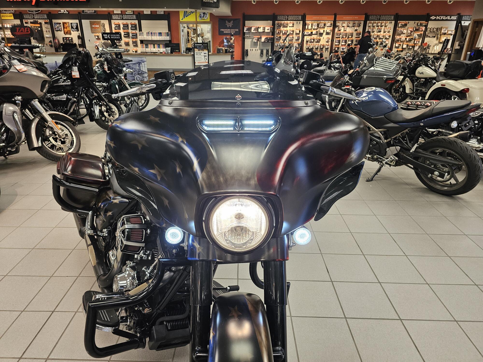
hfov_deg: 73.9
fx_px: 321
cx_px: 242
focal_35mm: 23
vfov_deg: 58.9
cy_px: 181
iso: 160
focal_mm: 6.3
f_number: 1.7
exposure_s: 1/120
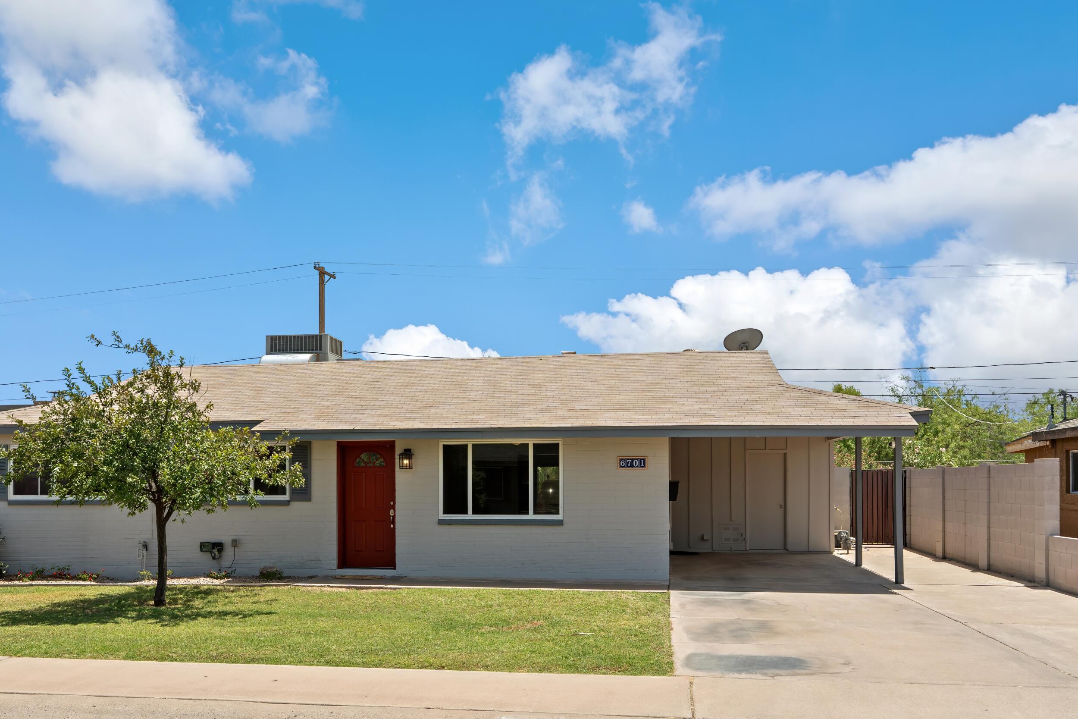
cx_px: 457
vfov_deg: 43.4
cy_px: 424
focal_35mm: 30
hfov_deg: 61.6
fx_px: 898
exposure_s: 1/500
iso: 800
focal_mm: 25
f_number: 8
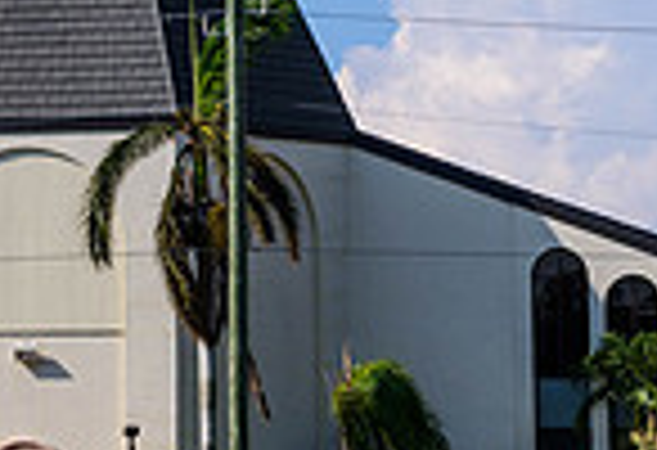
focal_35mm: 206
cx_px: 29
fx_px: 3791
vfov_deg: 6.7
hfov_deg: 9.8
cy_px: -232
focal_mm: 45
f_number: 10
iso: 100
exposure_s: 1/320
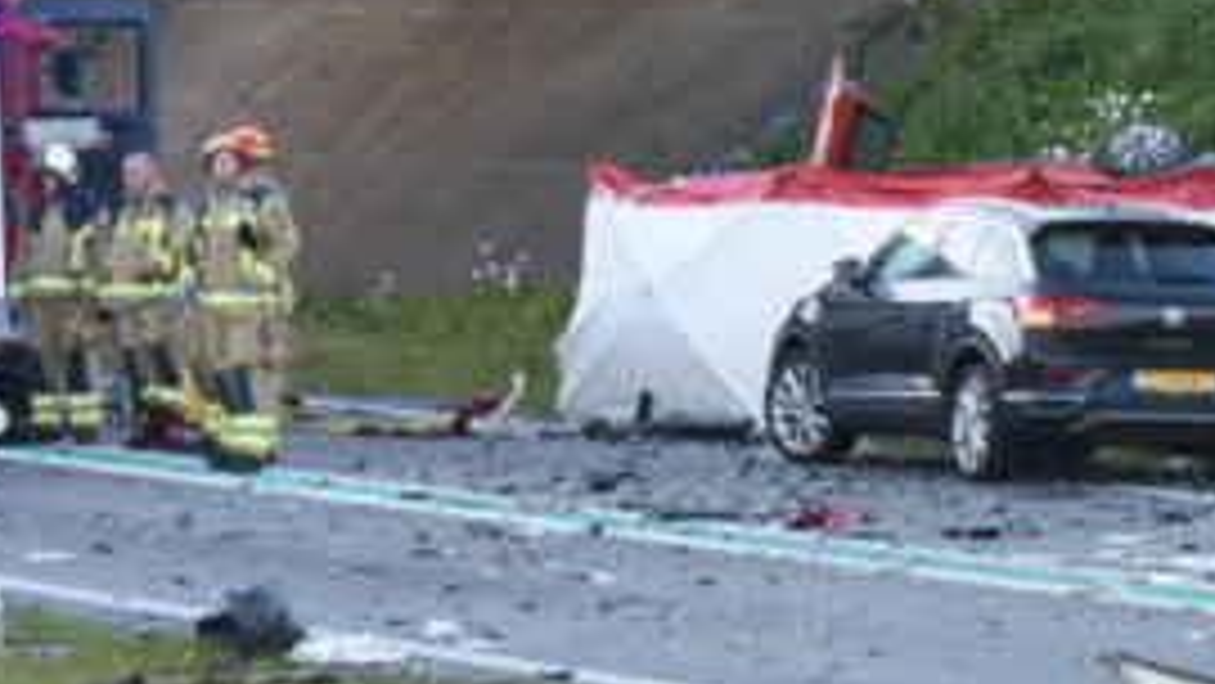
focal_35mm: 313
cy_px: 585
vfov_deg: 3.9
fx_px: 10086
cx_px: 1048
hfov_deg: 6.9
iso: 640
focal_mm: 70
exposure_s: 1/50
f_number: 5
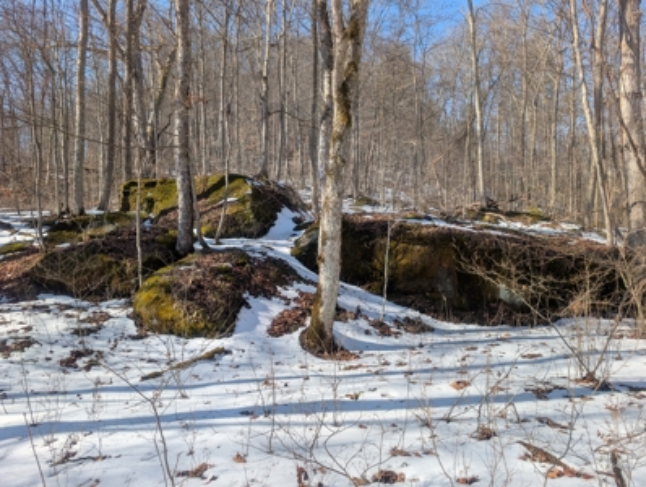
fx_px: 449
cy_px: 244
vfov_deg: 57.0
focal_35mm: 24
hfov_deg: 71.5
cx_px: 323
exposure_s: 1/659
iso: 20
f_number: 1.68
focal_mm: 6.9
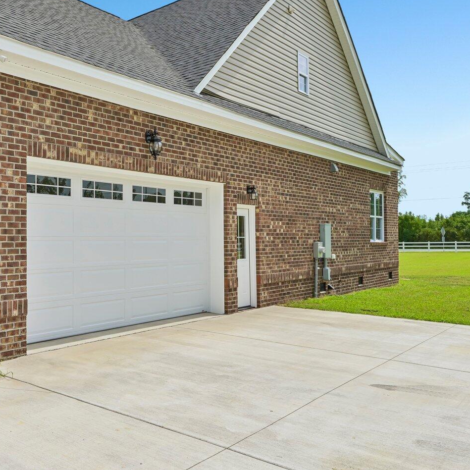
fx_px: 507
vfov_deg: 49.7
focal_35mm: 33
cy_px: 228
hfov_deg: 44.5
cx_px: 33
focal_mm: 18
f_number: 8
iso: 100
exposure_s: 1/800
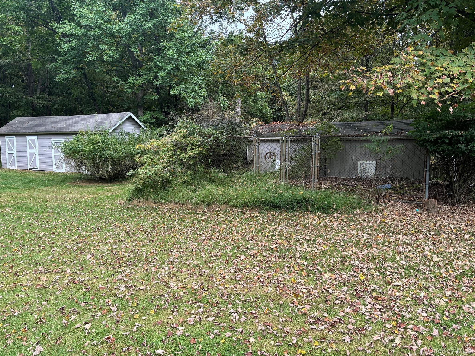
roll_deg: +0.0
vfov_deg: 53.1
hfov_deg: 67.3
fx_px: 357
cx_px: 238
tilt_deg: -6.8
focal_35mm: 26
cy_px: 178
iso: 40
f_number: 1.6
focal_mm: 5.96
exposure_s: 1/219
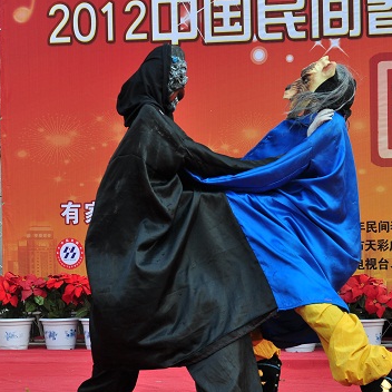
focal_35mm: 118
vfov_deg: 14.8
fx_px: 1512
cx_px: 285
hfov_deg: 14.7
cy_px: 200
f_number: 5.6
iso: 200
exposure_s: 1/320
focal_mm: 48
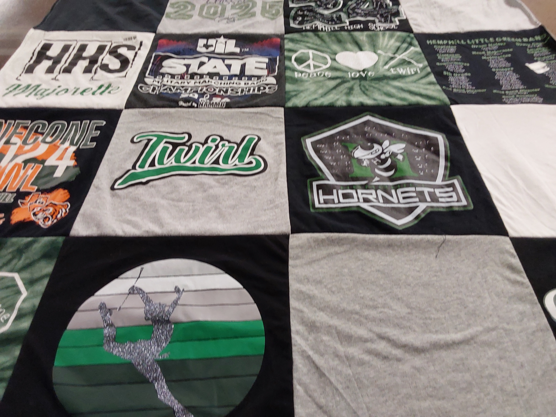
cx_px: 278
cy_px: 208
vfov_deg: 49.7
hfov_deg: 63.4
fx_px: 450
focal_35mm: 28
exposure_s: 1/60
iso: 125
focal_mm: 2.91
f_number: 1.9
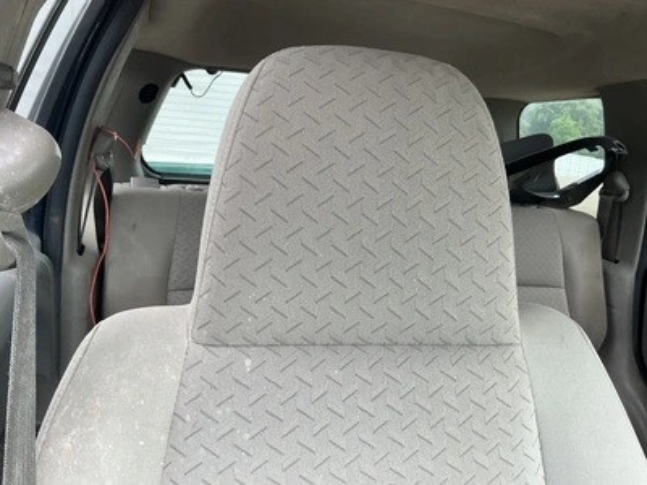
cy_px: 242
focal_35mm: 28
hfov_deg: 63.4
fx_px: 523
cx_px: 324
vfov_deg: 49.7
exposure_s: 1/122
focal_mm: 3
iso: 50
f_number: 1.8
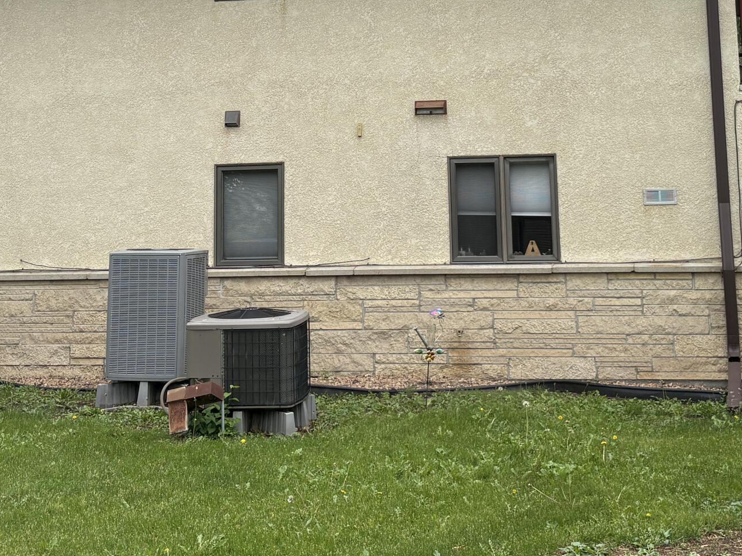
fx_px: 1286
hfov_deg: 32.2
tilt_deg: +9.1
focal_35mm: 60
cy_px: 44
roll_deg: +1.3
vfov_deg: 23.7
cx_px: 393
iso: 50
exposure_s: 1/1587
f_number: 1.6
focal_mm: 5.96
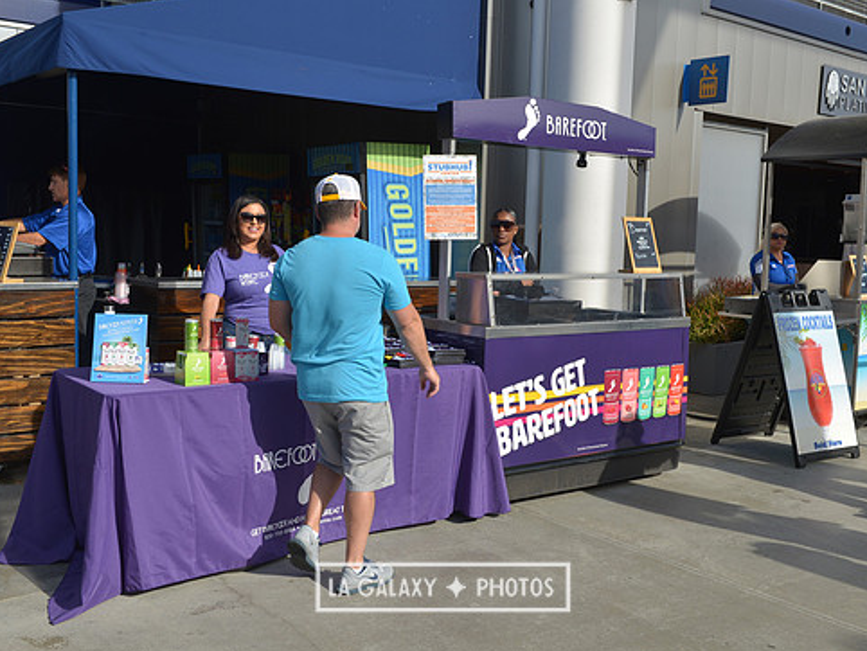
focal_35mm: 37
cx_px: 442
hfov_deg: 50.1
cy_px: 317
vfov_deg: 38.7
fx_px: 927
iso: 200
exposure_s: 1/400
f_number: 10
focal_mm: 32
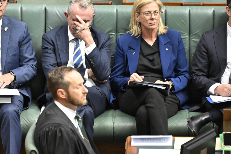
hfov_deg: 4.1
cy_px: 61
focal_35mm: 502
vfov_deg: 2.7
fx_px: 3220
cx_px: 28
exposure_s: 1/200
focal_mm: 280
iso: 5000
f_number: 4
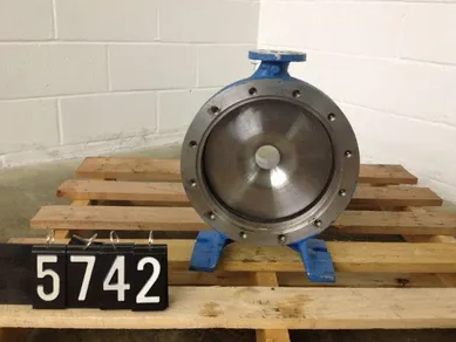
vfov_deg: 39.7
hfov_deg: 51.3
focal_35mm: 36
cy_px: 171
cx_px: 229
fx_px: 474
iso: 160
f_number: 2.4
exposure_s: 1/20
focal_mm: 4.28
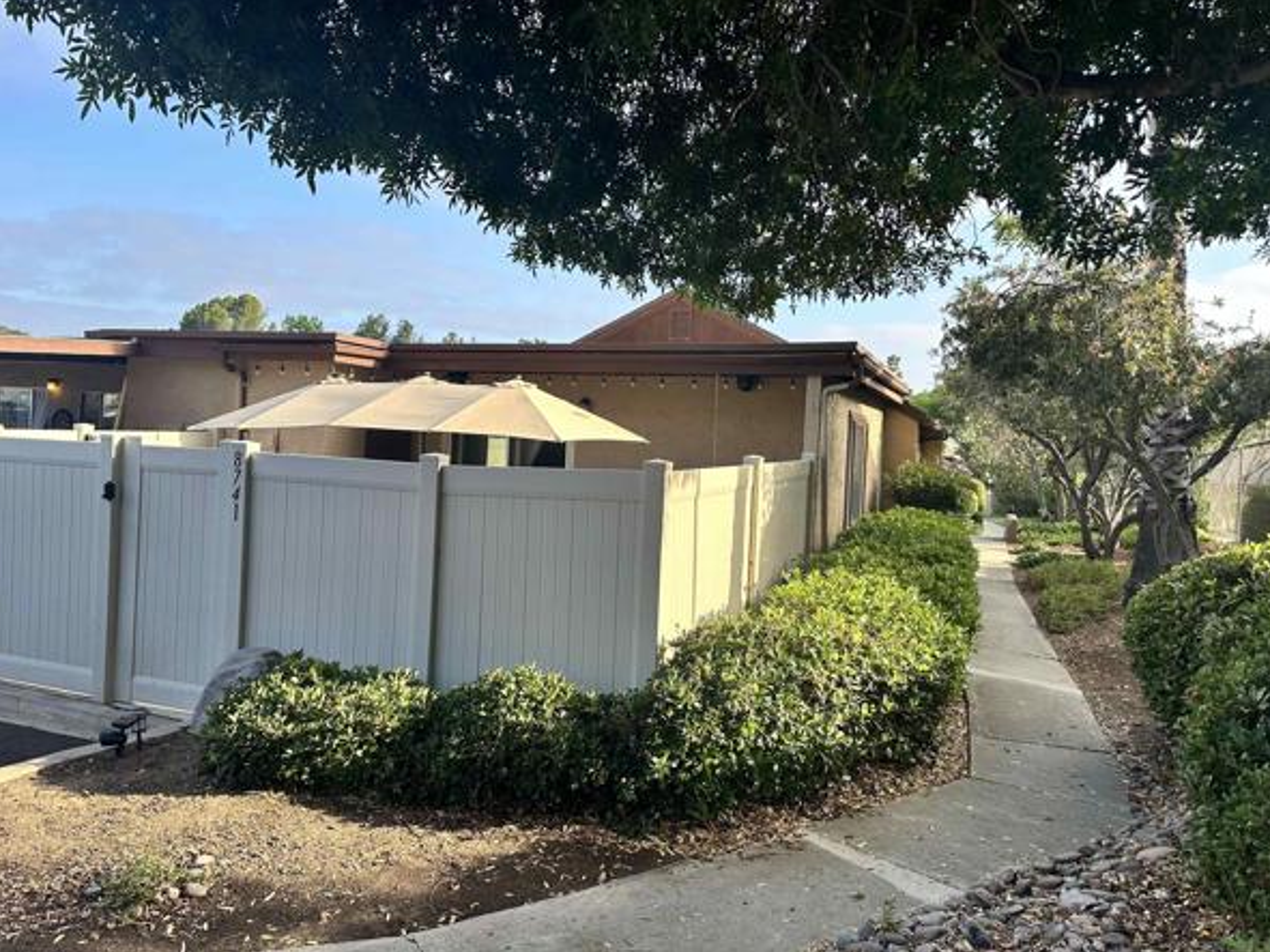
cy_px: 441
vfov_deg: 53.0
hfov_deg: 67.3
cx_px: 617
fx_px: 954
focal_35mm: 26
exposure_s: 1/1541
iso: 80
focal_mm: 6.86
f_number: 1.78
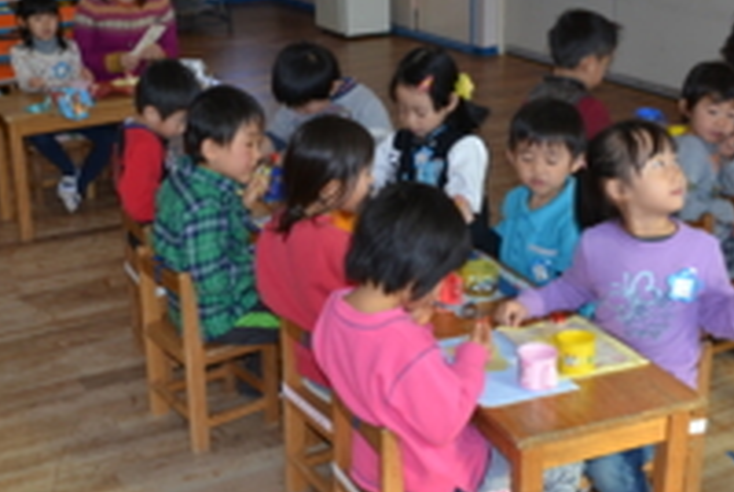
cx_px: 323
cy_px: 207
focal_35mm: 54
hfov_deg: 36.8
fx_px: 1103
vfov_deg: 25.1
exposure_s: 1/125
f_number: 4
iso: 125
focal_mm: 18
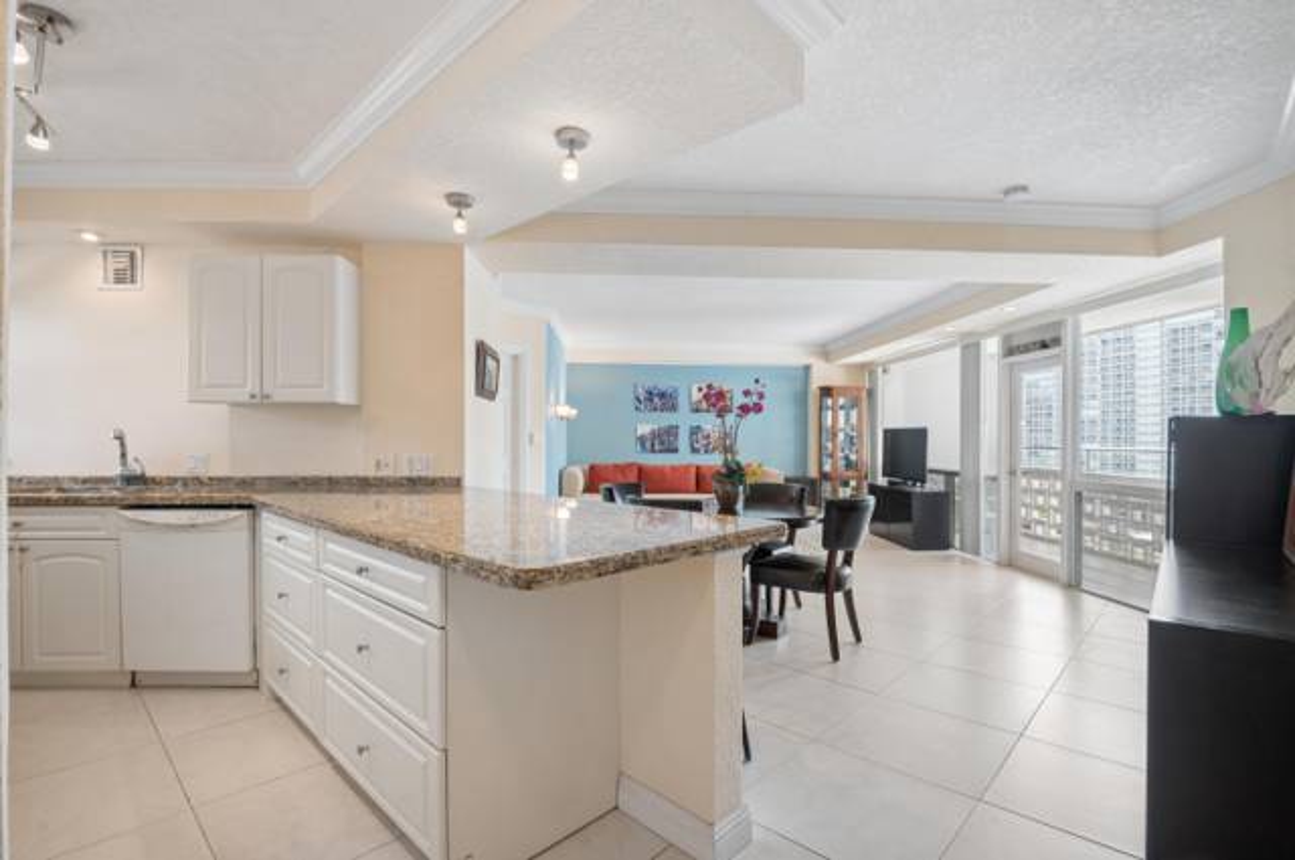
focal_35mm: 16
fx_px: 575
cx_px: 648
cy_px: 430
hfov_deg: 96.8
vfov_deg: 73.6
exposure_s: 1/60
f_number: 8
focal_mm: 16
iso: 250
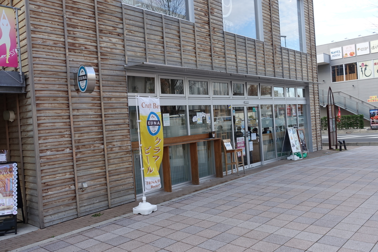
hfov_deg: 58.7
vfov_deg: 41.1
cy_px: 126
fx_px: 336
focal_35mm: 32
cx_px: 189
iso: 125
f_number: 5.6
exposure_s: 1/80
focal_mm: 11.69
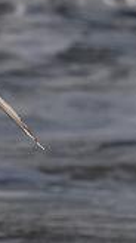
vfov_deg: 2.0
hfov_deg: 1.1
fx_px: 6909
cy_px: -19
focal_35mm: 1075
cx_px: -144
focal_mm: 145
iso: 200
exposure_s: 1/1600
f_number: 5
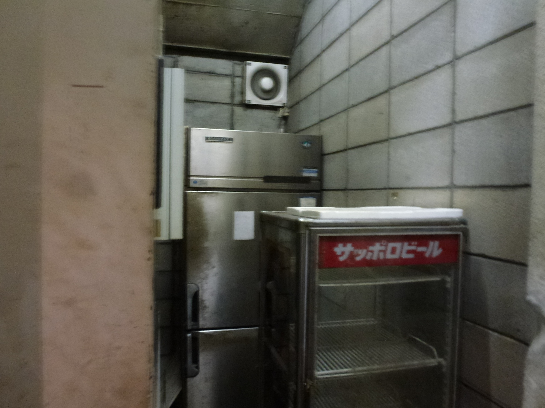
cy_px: 219
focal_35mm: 26
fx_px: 409
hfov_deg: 67.3
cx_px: 281
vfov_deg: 53.0
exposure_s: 1/5
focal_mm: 4.3
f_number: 3.3
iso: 400
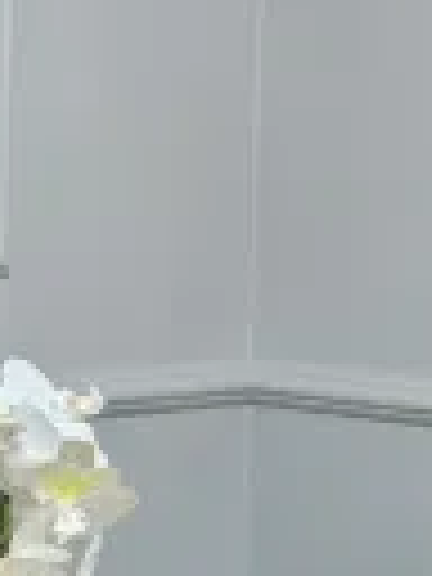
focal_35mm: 147
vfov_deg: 13.4
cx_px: 522
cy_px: 324
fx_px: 2446
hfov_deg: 9.9
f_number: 1.75
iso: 747
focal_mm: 5.25
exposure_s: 1/33.3
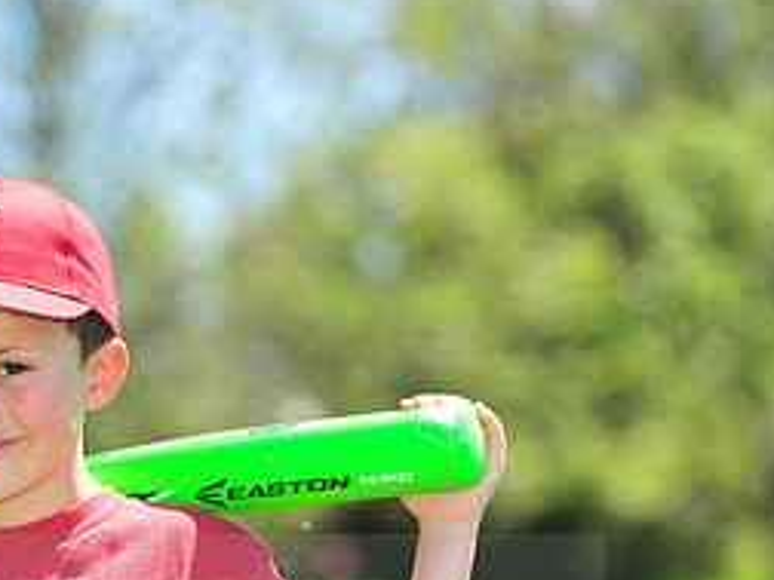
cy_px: 574
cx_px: 9
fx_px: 7669
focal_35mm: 343
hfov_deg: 5.8
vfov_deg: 4.3
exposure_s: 1/500
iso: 200
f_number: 4.5
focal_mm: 155
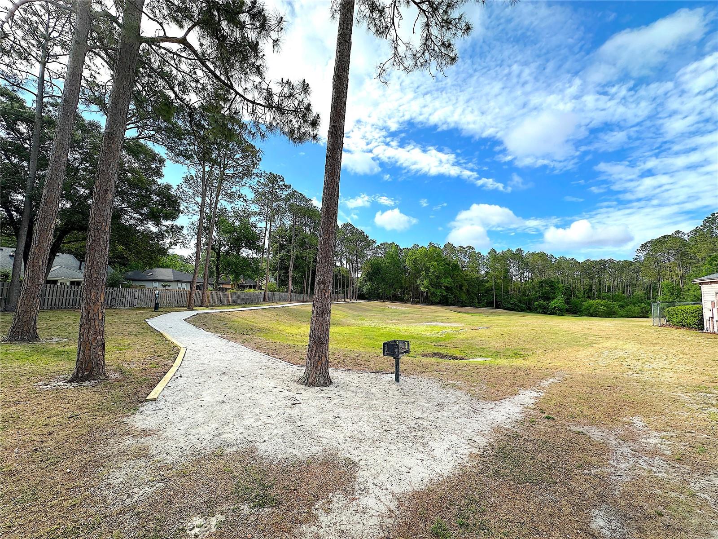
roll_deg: -1.9
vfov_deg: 85.7
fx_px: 290
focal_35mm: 14
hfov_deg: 102.1
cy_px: 270
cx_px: 359
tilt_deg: +6.1
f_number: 2.2
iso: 50
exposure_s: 1/1511
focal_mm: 2.22
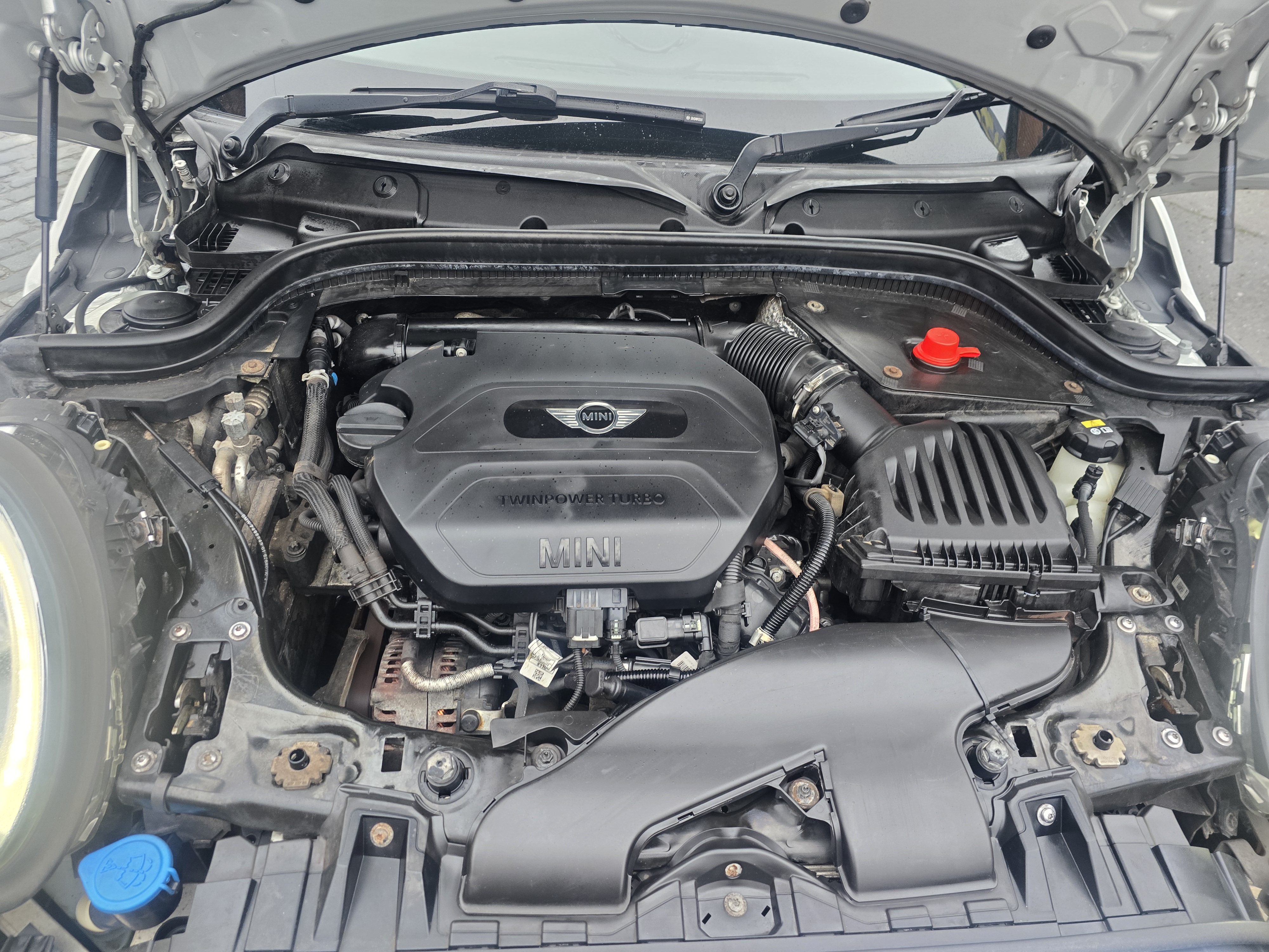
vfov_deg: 58.9
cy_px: 476
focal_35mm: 23
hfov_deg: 73.9
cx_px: 634
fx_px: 843
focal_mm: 6.3
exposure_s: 1/50.3
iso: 125
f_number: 1.7
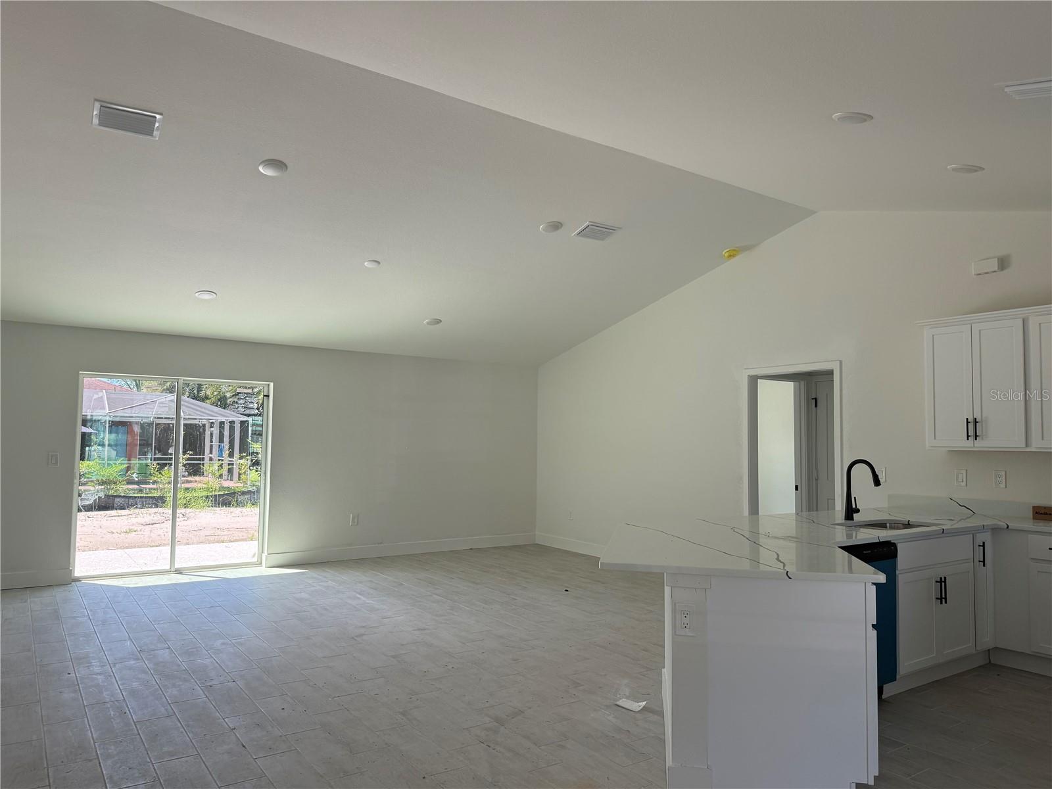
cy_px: 394
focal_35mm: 24
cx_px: 526
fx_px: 729
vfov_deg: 56.8
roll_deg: -1.1
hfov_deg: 71.6
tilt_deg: +3.2
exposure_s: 1/702
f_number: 1.78
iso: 100
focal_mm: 6.76
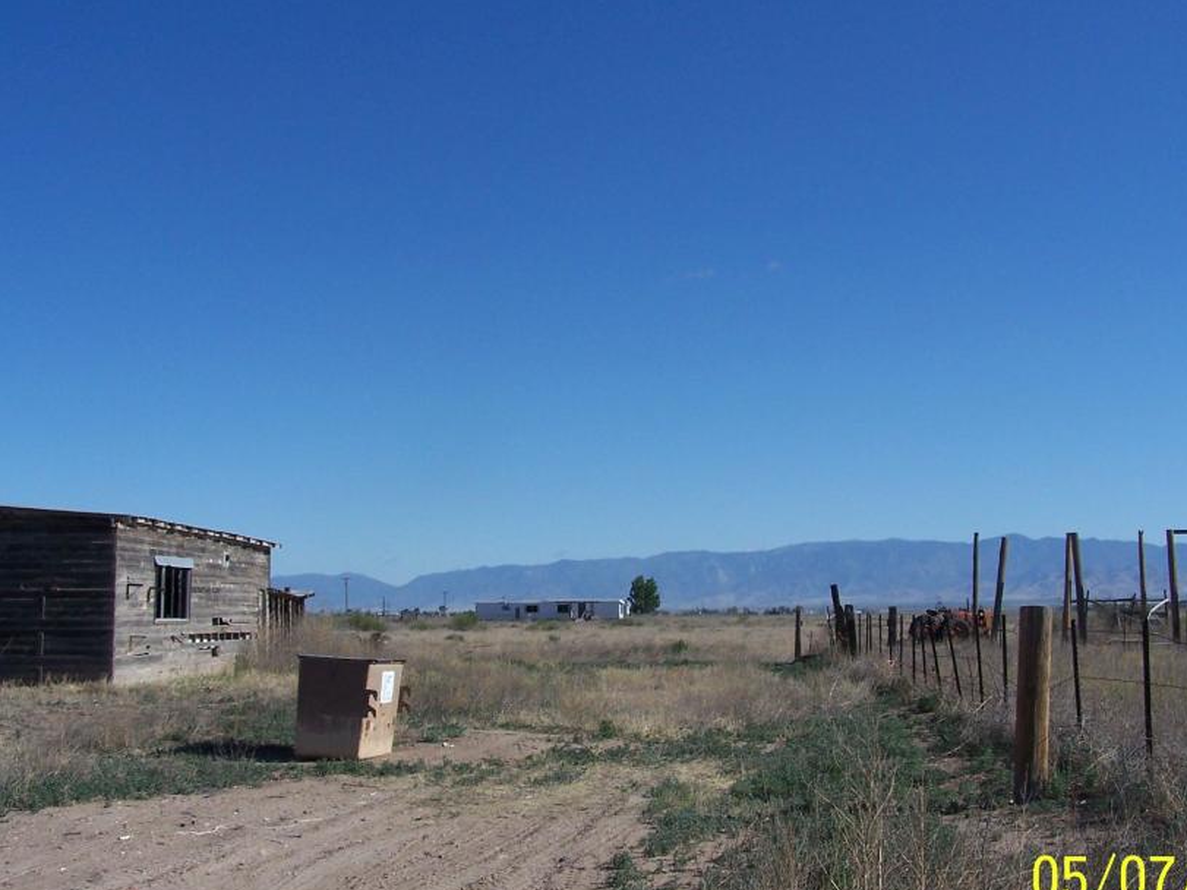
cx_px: 654
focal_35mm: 48
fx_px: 1646
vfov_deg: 30.3
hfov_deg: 39.6
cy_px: 465
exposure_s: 1/750
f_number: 5.6
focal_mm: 6.3
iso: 80
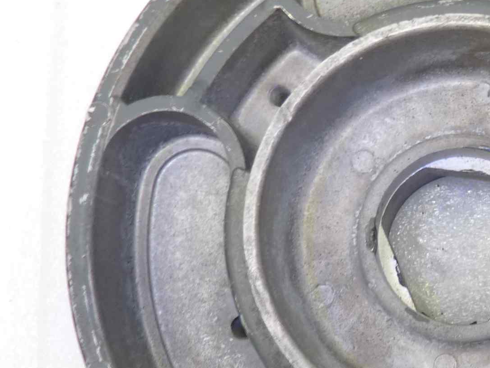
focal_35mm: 59
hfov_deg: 30.1
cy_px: 262
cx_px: 505
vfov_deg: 24.6
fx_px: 835
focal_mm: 4.1
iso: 80
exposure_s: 1/8
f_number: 3.3
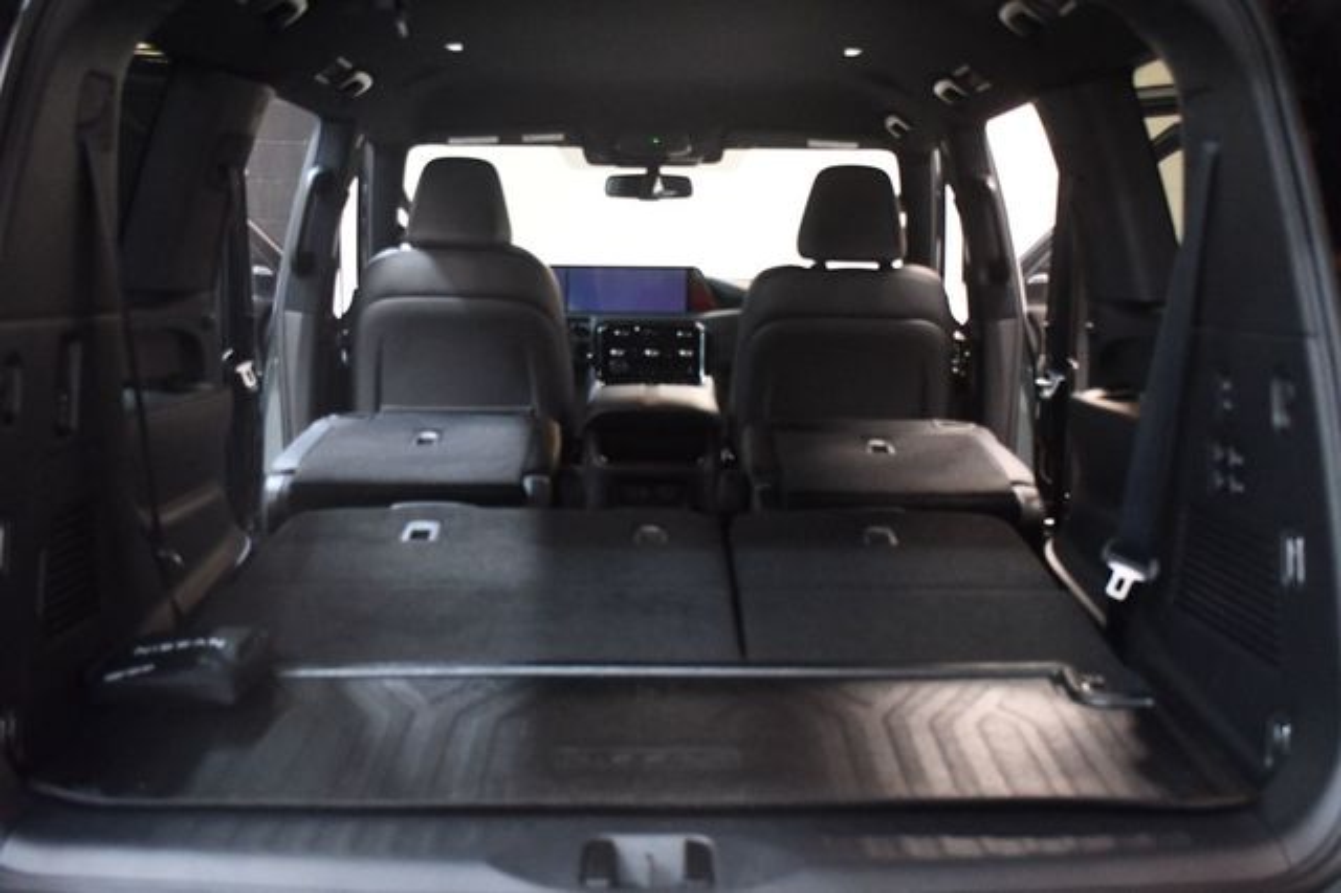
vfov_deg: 29.8
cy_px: 446
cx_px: 670
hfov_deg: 43.6
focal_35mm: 45
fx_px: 1675
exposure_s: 1/60
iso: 6400
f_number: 4
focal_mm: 30
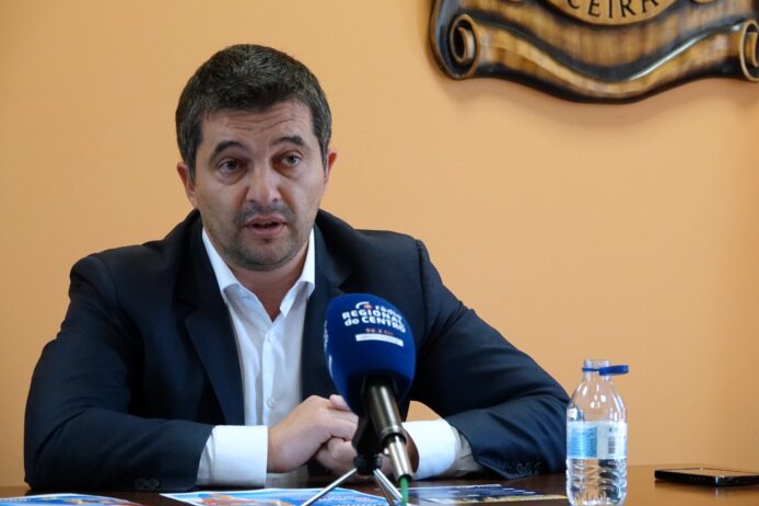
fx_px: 2866
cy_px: 248
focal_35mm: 136
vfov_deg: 10.1
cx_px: 377
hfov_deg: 15.1
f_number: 4
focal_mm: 47.94
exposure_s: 1/160
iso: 2000
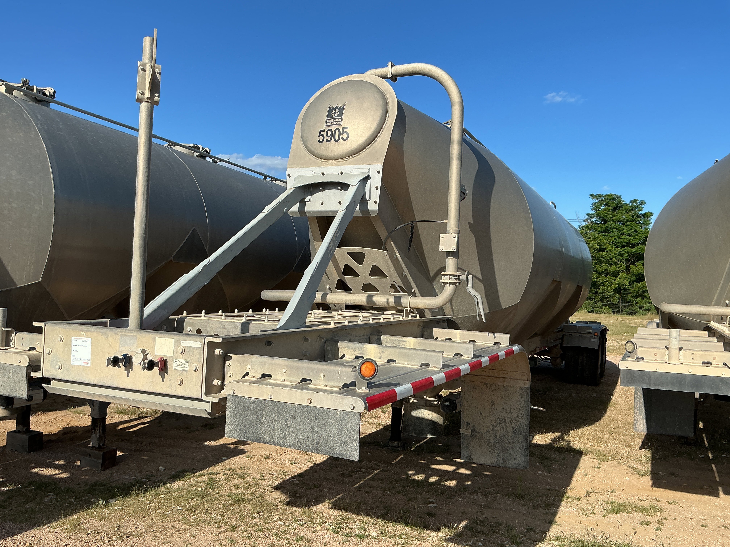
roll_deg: -2.0
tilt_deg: +1.4
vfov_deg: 48.2
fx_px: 612
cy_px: 274
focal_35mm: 29
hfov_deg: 61.7
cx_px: 365
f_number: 1.8
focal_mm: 3
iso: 25
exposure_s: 1/1848
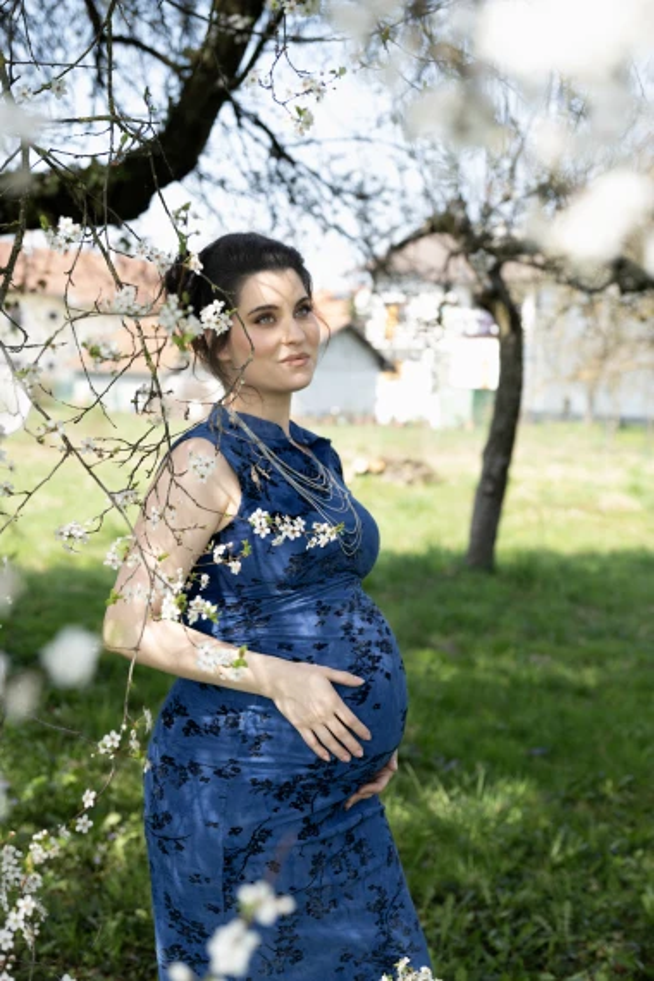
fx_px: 1417
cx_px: 327
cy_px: 490
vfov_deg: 38.2
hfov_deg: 26.0
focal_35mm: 52
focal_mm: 52
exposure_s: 1/200
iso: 160
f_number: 4
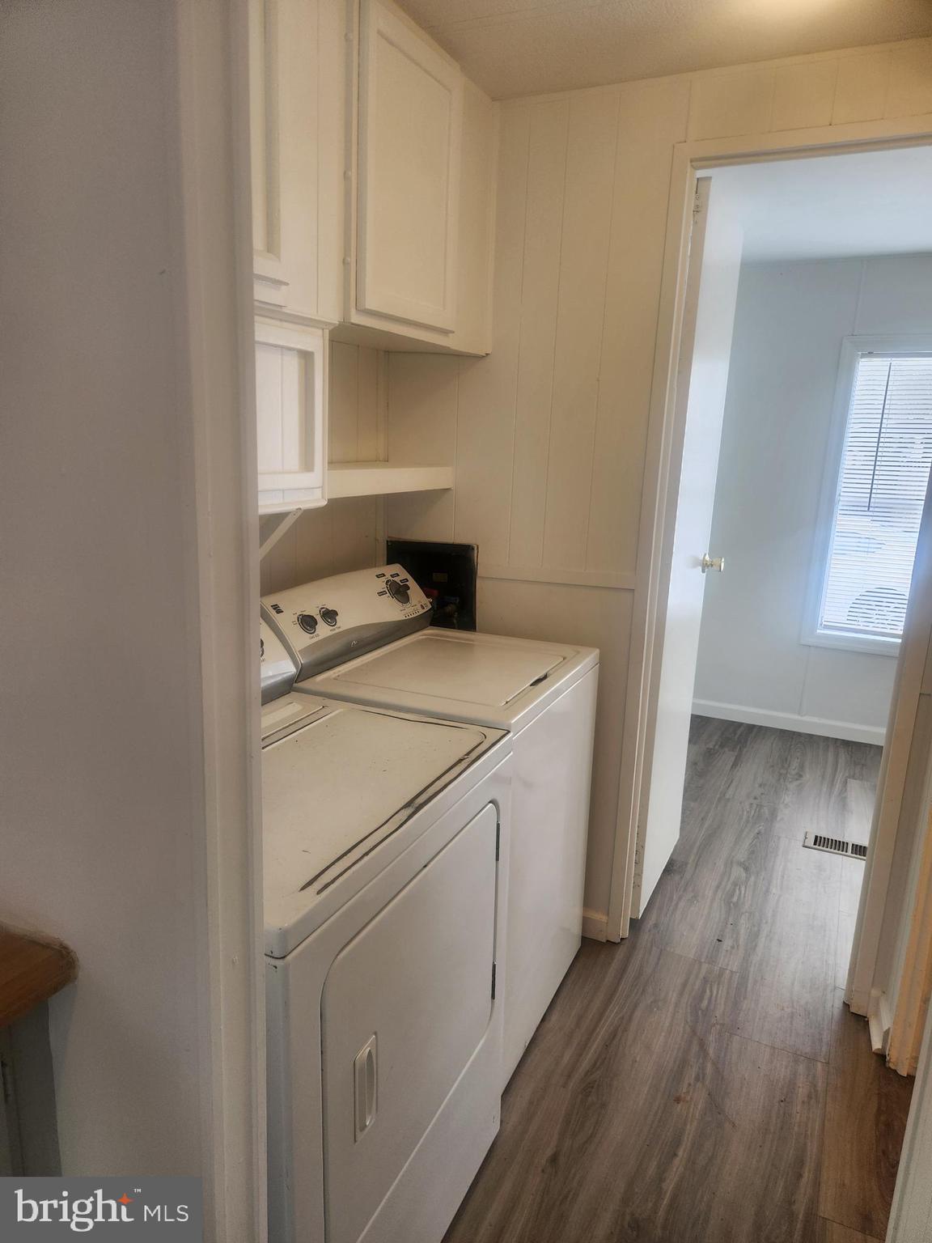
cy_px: 622
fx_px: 826
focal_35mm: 23
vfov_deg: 73.9
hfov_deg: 58.9
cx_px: 466
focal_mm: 5.4
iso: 80
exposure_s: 1/120
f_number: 1.8
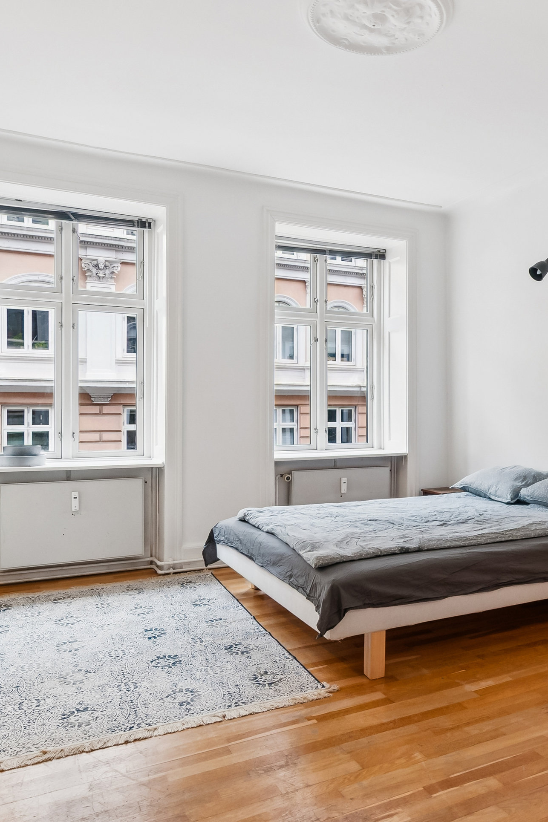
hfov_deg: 45.2
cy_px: 409
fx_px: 639
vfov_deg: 65.5
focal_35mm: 28
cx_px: 393
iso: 250
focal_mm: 12
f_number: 10
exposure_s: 1/3.33
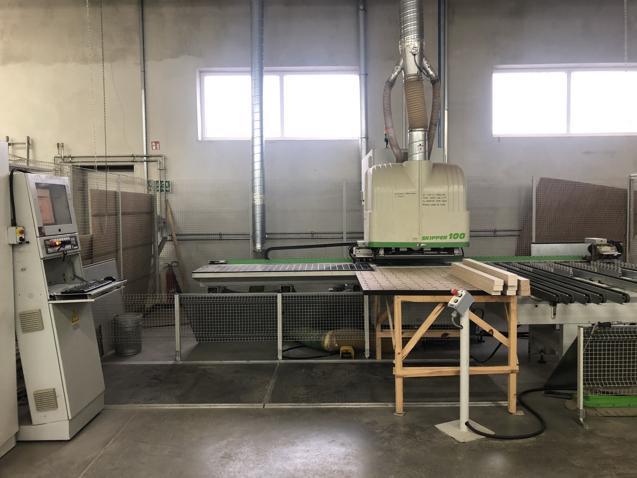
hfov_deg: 63.4
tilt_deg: -2.7
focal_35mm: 28
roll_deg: +0.4
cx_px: 318
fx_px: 515
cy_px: 239
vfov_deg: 49.7
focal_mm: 3.99
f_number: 1.8
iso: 40
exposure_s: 1/17
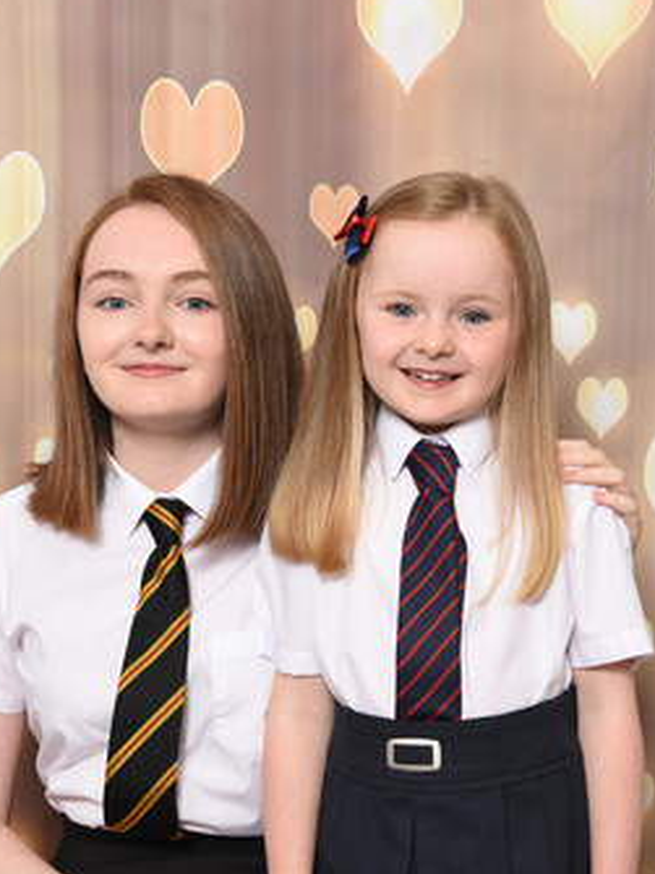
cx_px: 311
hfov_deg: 21.3
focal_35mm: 69
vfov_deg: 28.1
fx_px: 1742
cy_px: 490
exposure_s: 1/125
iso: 200
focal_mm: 48
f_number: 6.3
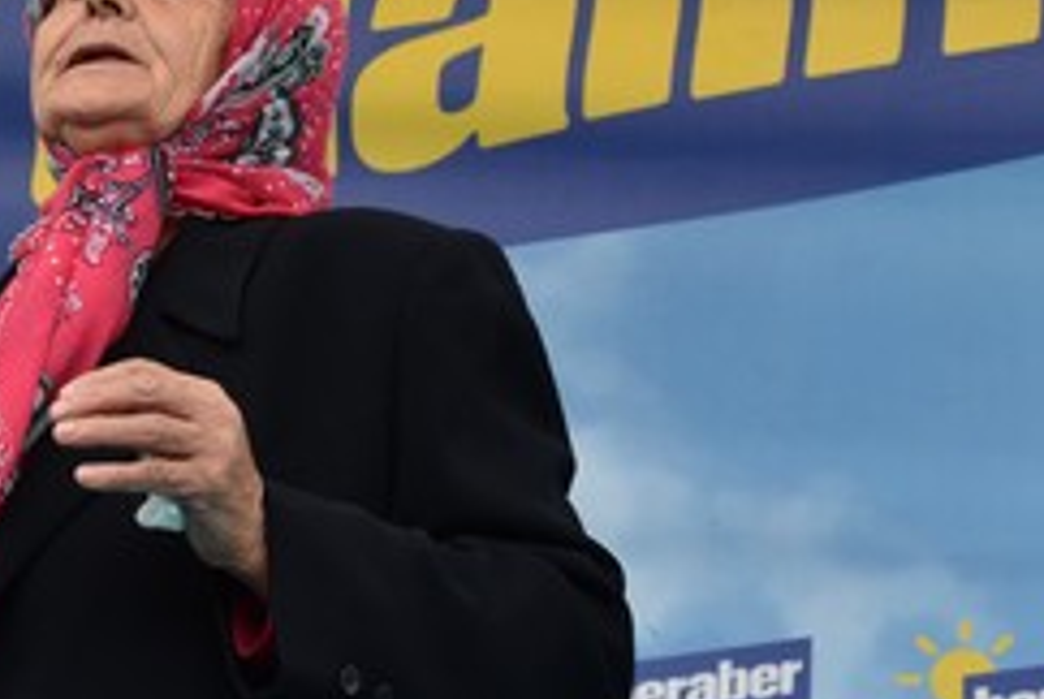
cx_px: -129
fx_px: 5778
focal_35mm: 199
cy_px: 179
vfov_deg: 6.9
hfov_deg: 10.2
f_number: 8
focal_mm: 48
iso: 800
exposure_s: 1/250
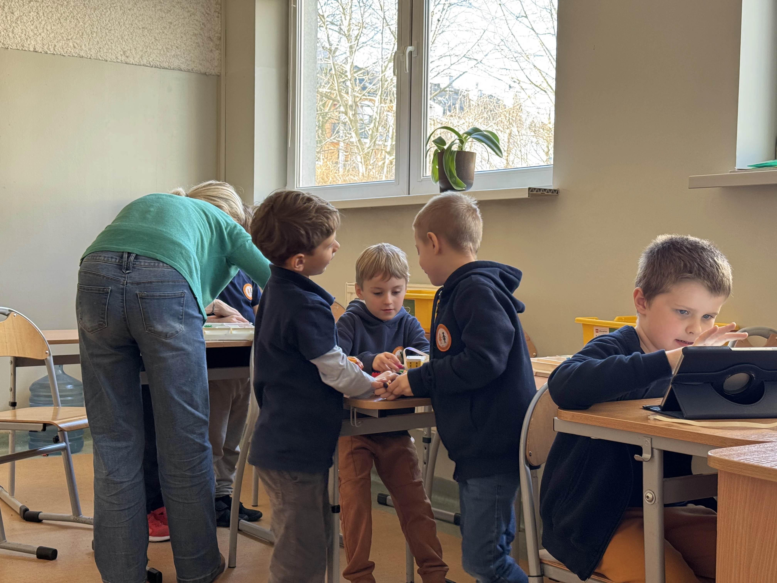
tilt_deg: -2.0
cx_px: 388
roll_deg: -0.8
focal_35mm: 48
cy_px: 292
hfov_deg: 39.7
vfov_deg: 30.3
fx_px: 1077
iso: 125
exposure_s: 1/60
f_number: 1.78
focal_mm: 6.76
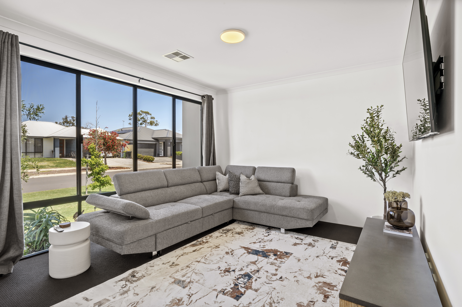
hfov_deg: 90.0
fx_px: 231
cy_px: 154
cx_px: 231
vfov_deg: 67.3
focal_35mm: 18
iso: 400
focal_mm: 18
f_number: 16
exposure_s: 1/10
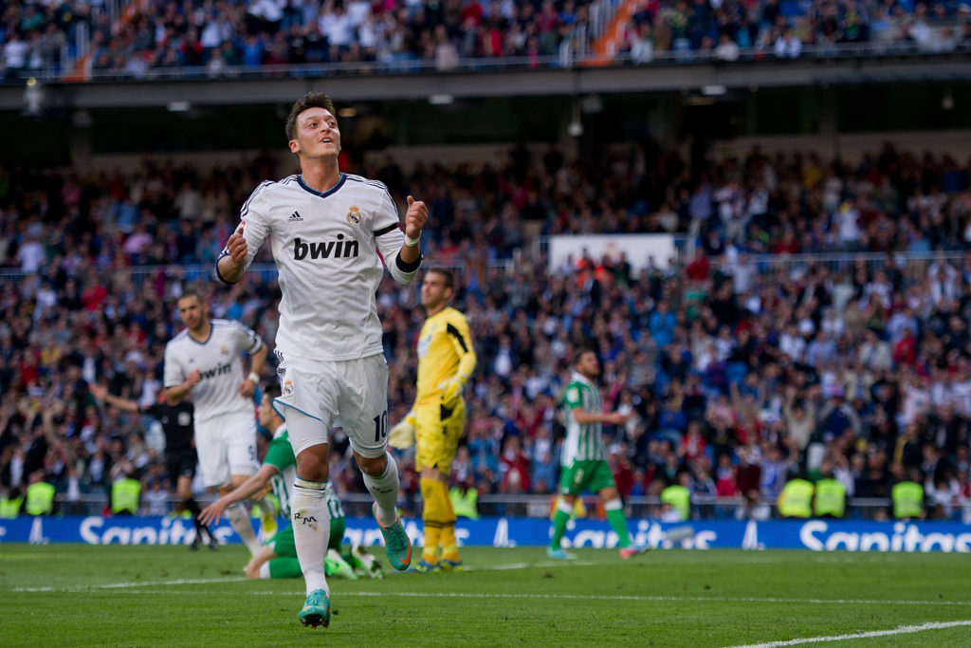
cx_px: 486
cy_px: 324
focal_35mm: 112
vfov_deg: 12.2
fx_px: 3021
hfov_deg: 18.3
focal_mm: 112
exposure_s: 1/1600
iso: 400
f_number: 2.8
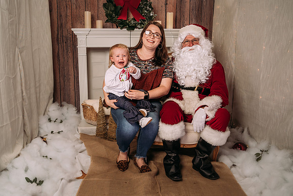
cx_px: 142
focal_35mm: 38
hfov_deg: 50.3
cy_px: 102
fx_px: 312
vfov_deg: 34.8
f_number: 6.3
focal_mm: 35
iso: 100
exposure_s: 1/100
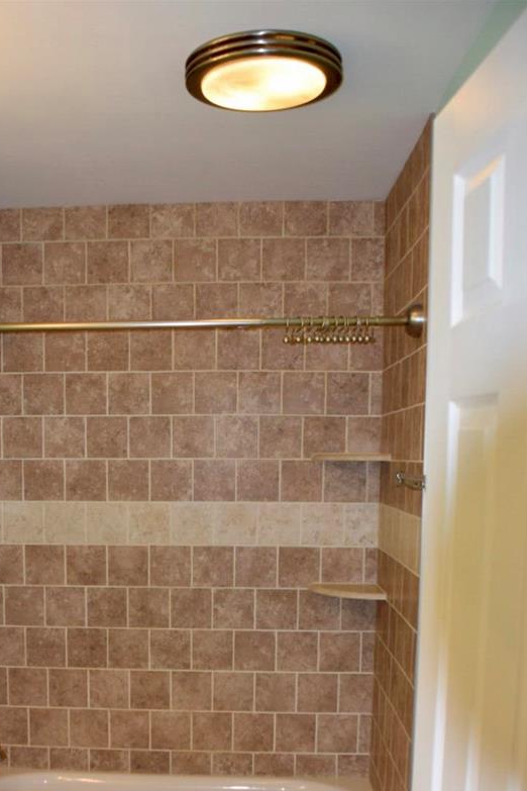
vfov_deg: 41.3
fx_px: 1010
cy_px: 605
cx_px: 163
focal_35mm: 46
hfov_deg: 29.0
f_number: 4
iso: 800
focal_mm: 20
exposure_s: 1/60
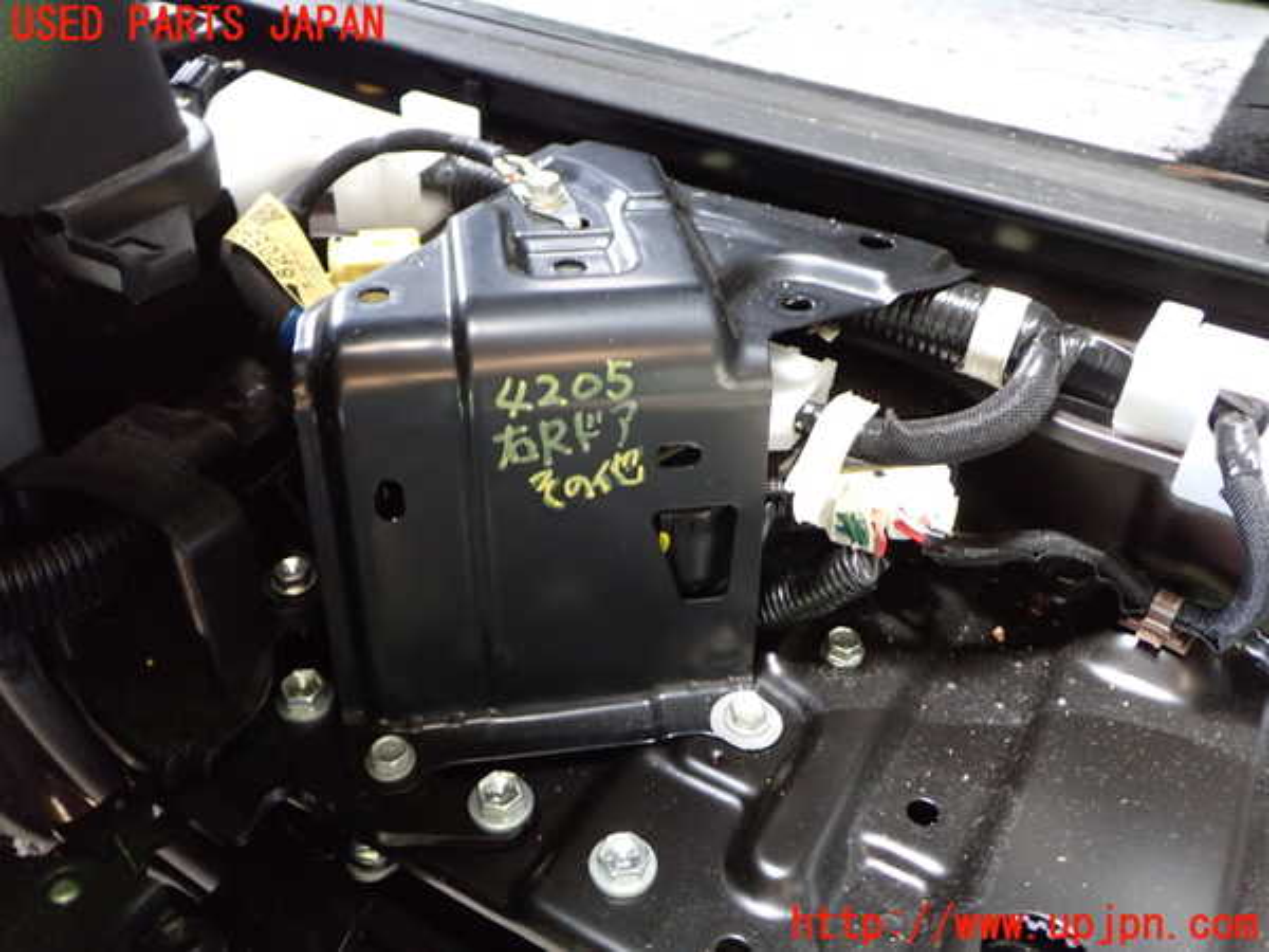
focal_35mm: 30
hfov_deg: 60.0
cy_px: 476
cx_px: 634
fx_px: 1100
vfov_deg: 46.8
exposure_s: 1/20
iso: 800
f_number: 2.3
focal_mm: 5.4
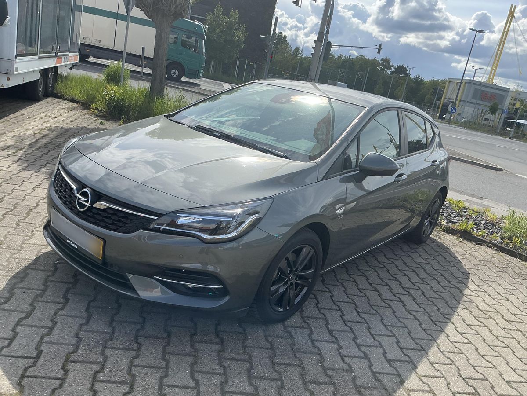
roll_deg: -9.6
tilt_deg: -13.3
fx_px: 426
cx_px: 264
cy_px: 198
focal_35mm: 28
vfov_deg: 49.7
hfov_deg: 63.4
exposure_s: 1/1730
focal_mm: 3
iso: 25
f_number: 1.8
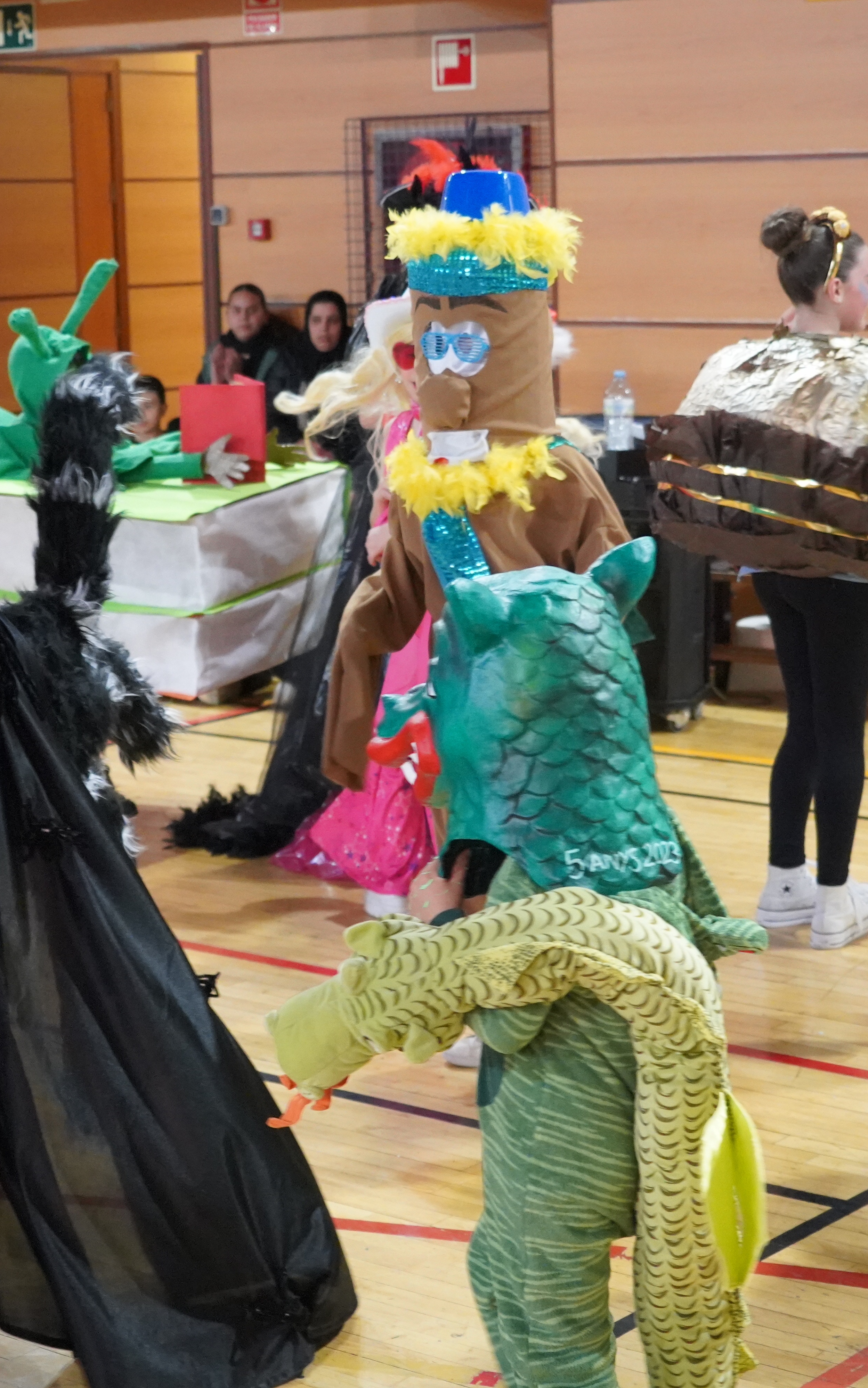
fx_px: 2839
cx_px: 448
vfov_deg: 27.5
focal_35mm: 75
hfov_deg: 17.4
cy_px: 694
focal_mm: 49
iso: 10000
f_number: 4.5
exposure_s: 1/160
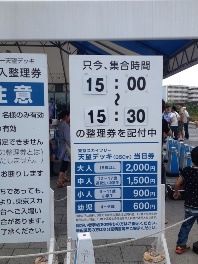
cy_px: 132
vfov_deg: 52.6
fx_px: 267
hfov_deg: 40.7
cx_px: 99
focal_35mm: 35
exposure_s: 1/849
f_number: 2.4
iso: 50
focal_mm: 4.28
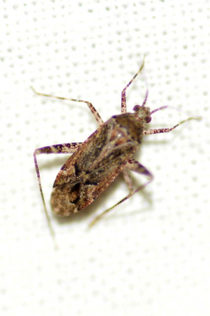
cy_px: 158
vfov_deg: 13.7
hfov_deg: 9.1
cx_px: 105
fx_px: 1314
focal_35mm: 150
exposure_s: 1/200
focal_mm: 100
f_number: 13
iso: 100
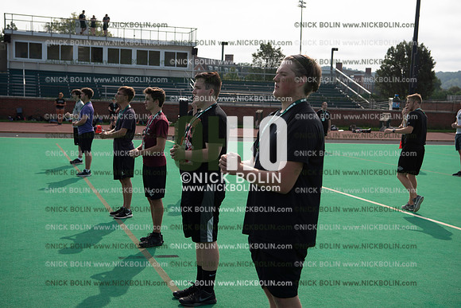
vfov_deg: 24.6
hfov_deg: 36.2
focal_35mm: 55
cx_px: 230
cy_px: 154
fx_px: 704
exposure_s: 1/640
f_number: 5.6
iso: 125
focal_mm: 55
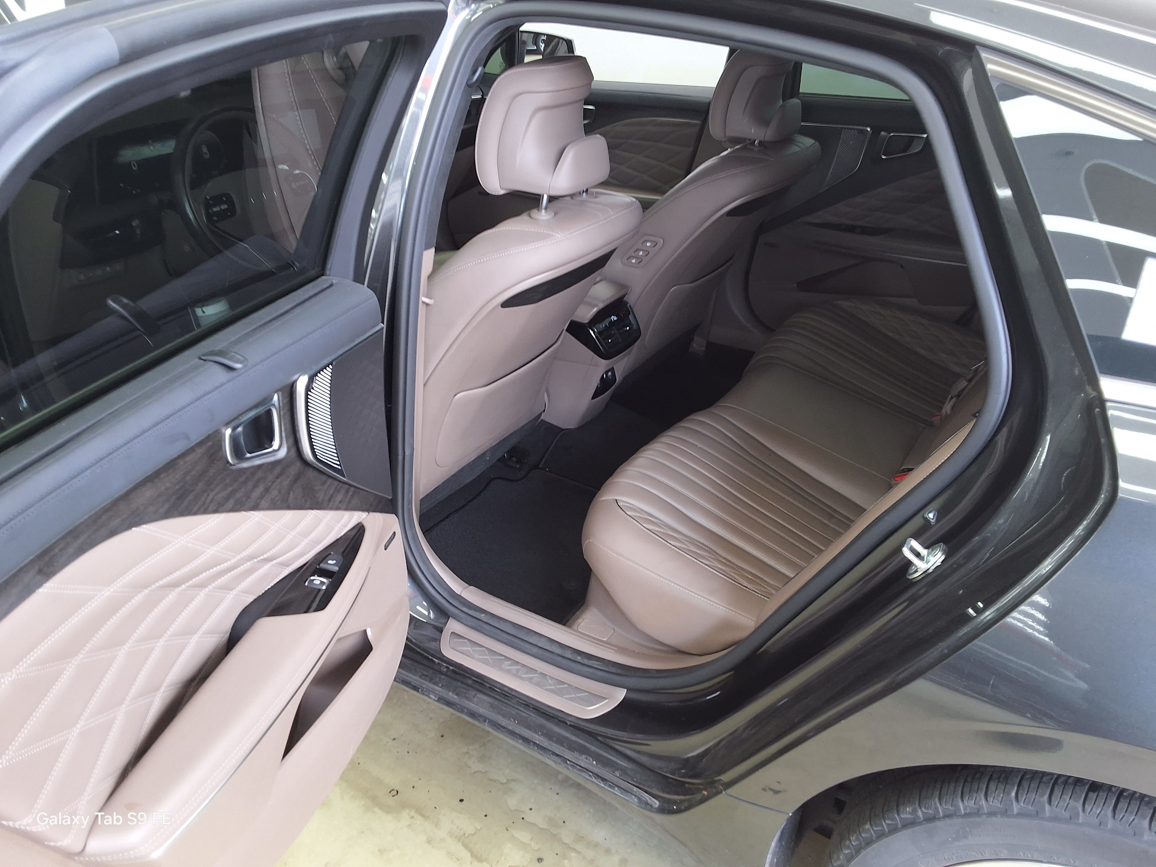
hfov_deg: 63.4
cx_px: 578
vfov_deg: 49.7
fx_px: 935
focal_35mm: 28
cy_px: 434
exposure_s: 1/40
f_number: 1.9
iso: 64
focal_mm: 2.91
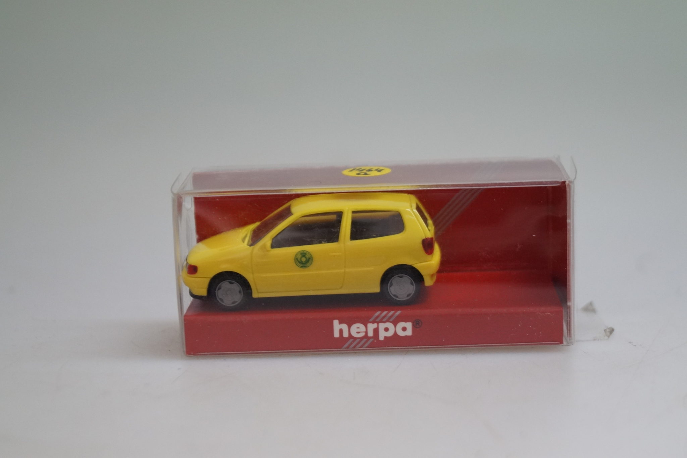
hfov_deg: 27.0
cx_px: 344
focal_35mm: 75
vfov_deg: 18.2
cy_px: 229
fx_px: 1431
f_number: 5.6
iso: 1000
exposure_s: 1/160
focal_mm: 50
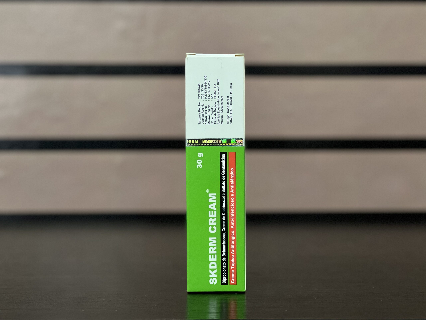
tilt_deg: -2.3
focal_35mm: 77
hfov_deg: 25.3
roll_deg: +0.4
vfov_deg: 19.1
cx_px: 213
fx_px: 948
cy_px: 160
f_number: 2.8
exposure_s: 1/25
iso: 320
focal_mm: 9
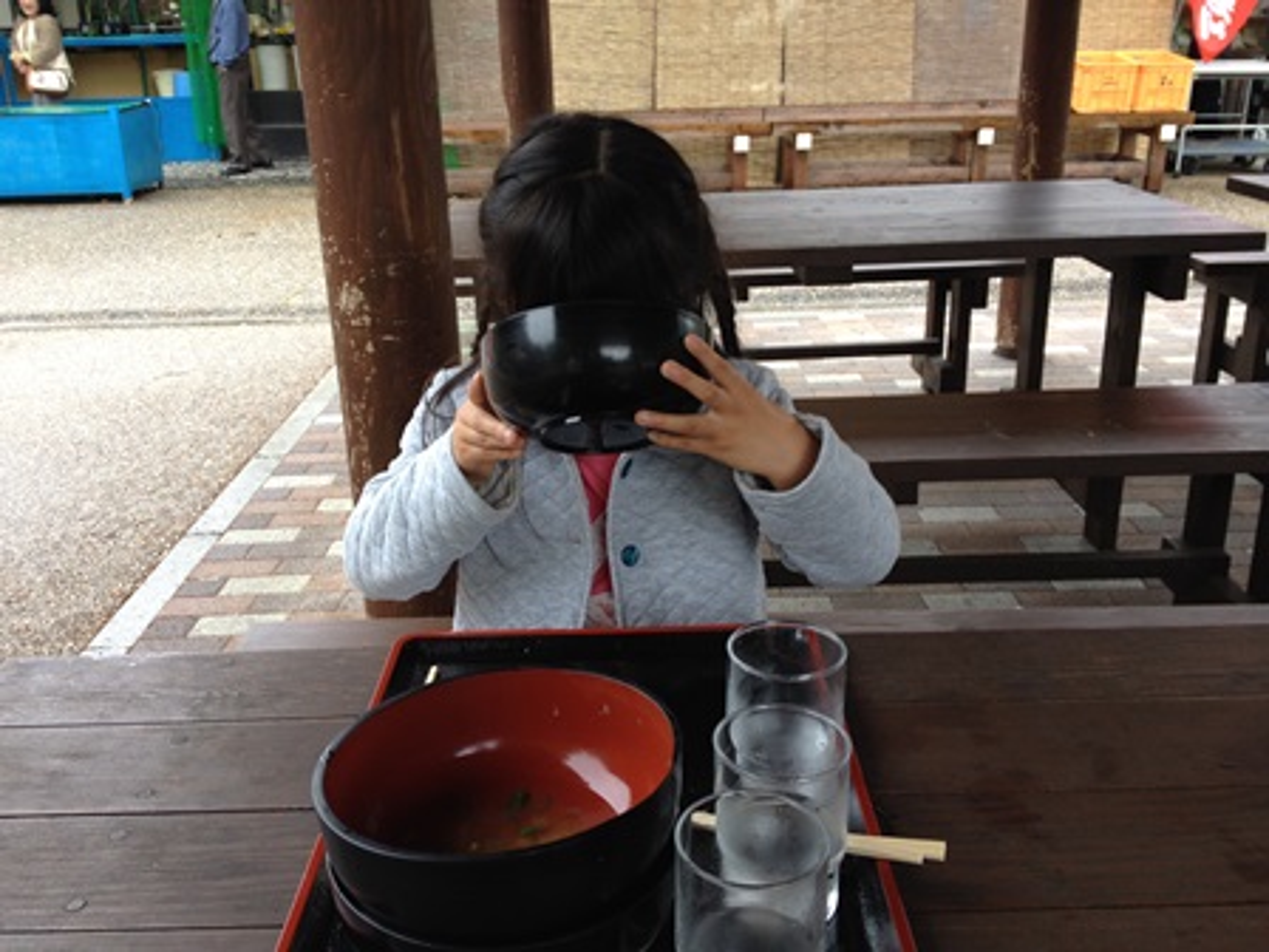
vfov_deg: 40.7
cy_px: 476
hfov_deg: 52.6
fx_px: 1283
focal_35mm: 35
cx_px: 634
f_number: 2.4
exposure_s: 1/30
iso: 50
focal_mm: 4.28
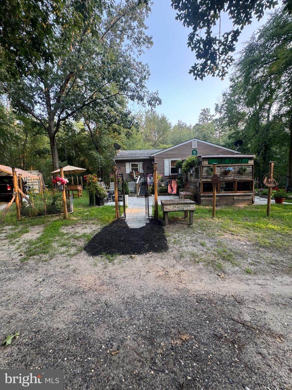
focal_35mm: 14
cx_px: 146
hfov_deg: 85.7
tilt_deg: -6.6
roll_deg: +1.1
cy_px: 195
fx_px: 157
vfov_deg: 102.1
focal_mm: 2.22
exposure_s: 1/99
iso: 50
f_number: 2.2
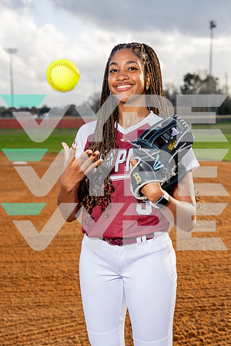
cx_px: 116
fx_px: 587
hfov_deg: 22.3
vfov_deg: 32.9
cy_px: 173
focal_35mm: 61
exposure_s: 1/250
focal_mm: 61
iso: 100
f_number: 5
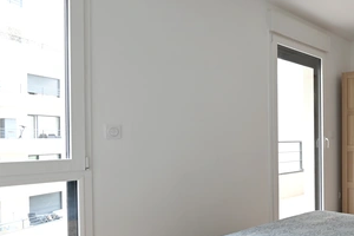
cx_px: 332
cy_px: 140
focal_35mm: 32
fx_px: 315
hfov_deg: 50.6
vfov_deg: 41.0
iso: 200
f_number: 11
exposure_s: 1/4
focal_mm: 16
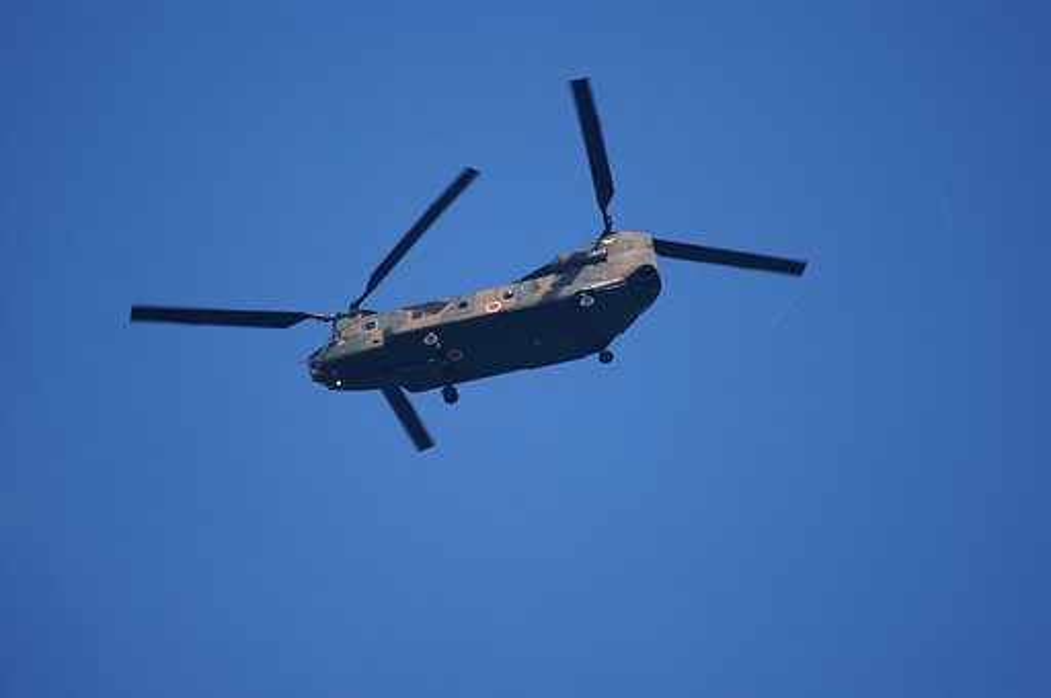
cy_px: 349
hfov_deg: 4.6
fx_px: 13121
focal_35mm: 450
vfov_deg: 3.0
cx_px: 526
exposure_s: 1/640
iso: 100
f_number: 6.3
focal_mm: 300
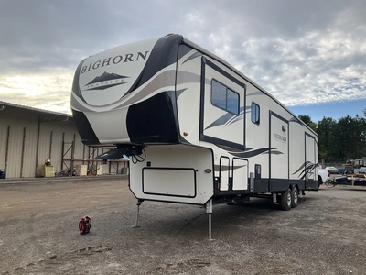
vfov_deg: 48.2
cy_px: 138
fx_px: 307
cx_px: 183
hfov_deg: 61.7
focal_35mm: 29
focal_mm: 3
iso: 25
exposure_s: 1/524
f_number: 1.8
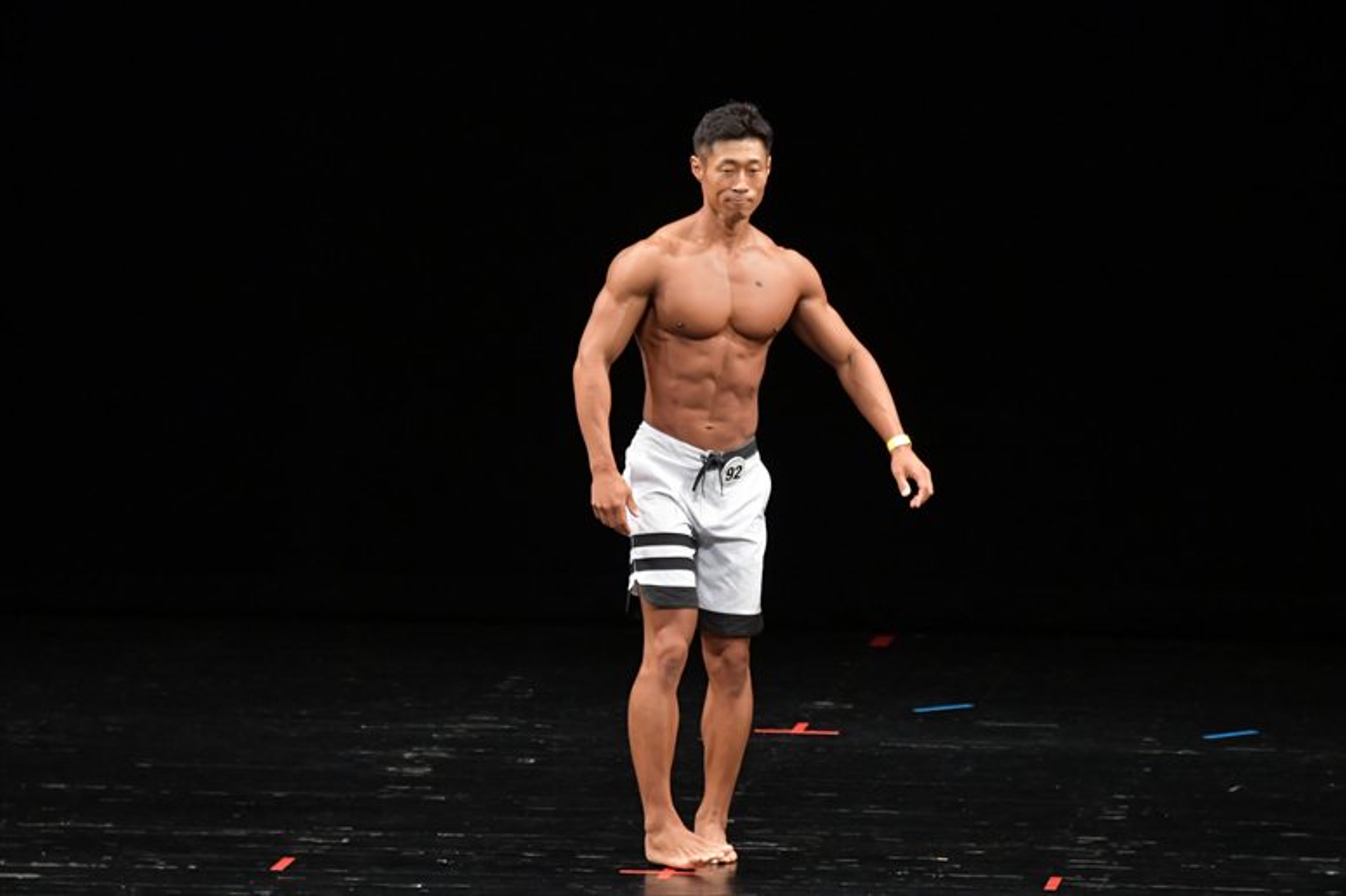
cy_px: 448
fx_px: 10090
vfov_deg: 5.1
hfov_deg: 7.6
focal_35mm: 270
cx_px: 673
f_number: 5.6
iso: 3200
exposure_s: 1/400
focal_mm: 180
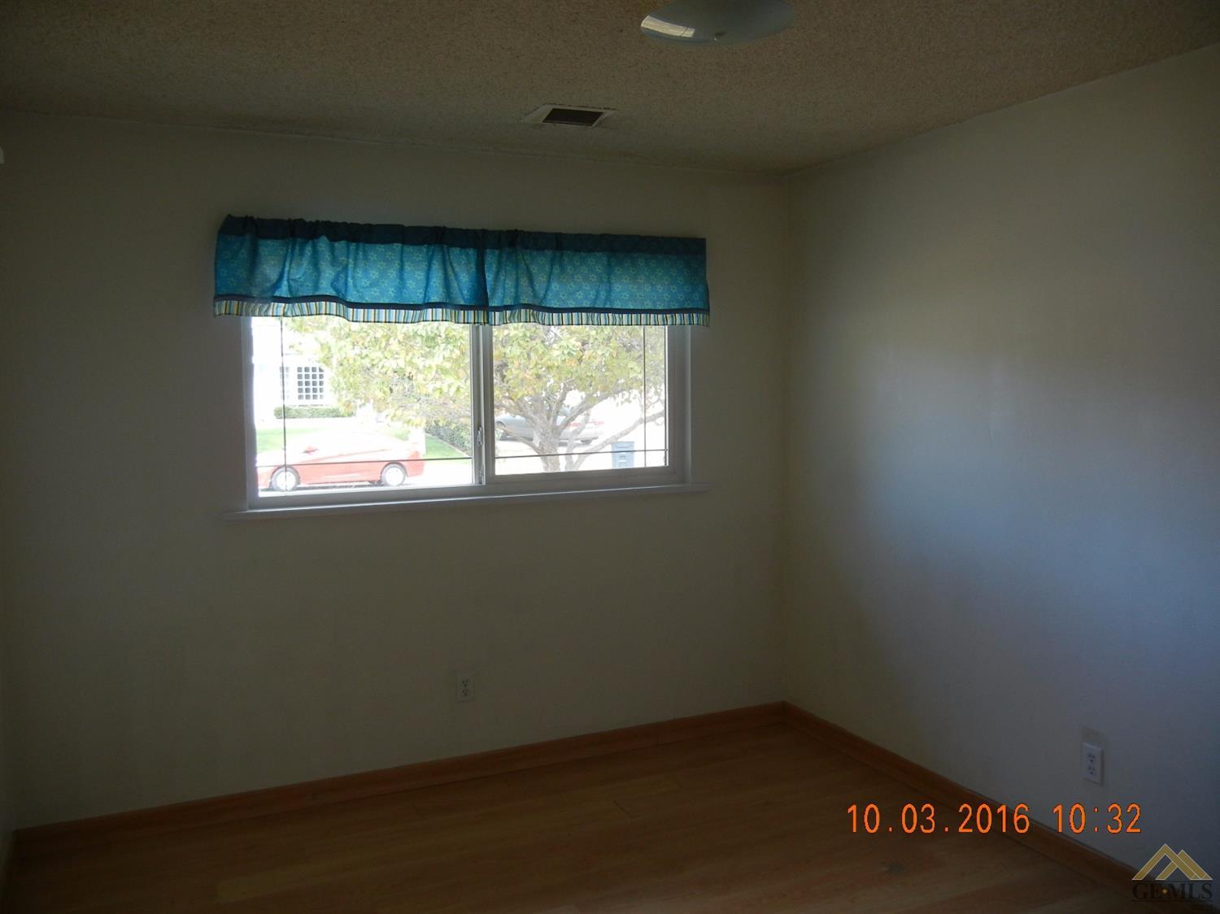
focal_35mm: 30
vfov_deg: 46.8
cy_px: 457
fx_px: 1057
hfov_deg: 60.0
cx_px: 610
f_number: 3.5
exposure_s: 1/33.6
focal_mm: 5.4
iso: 160
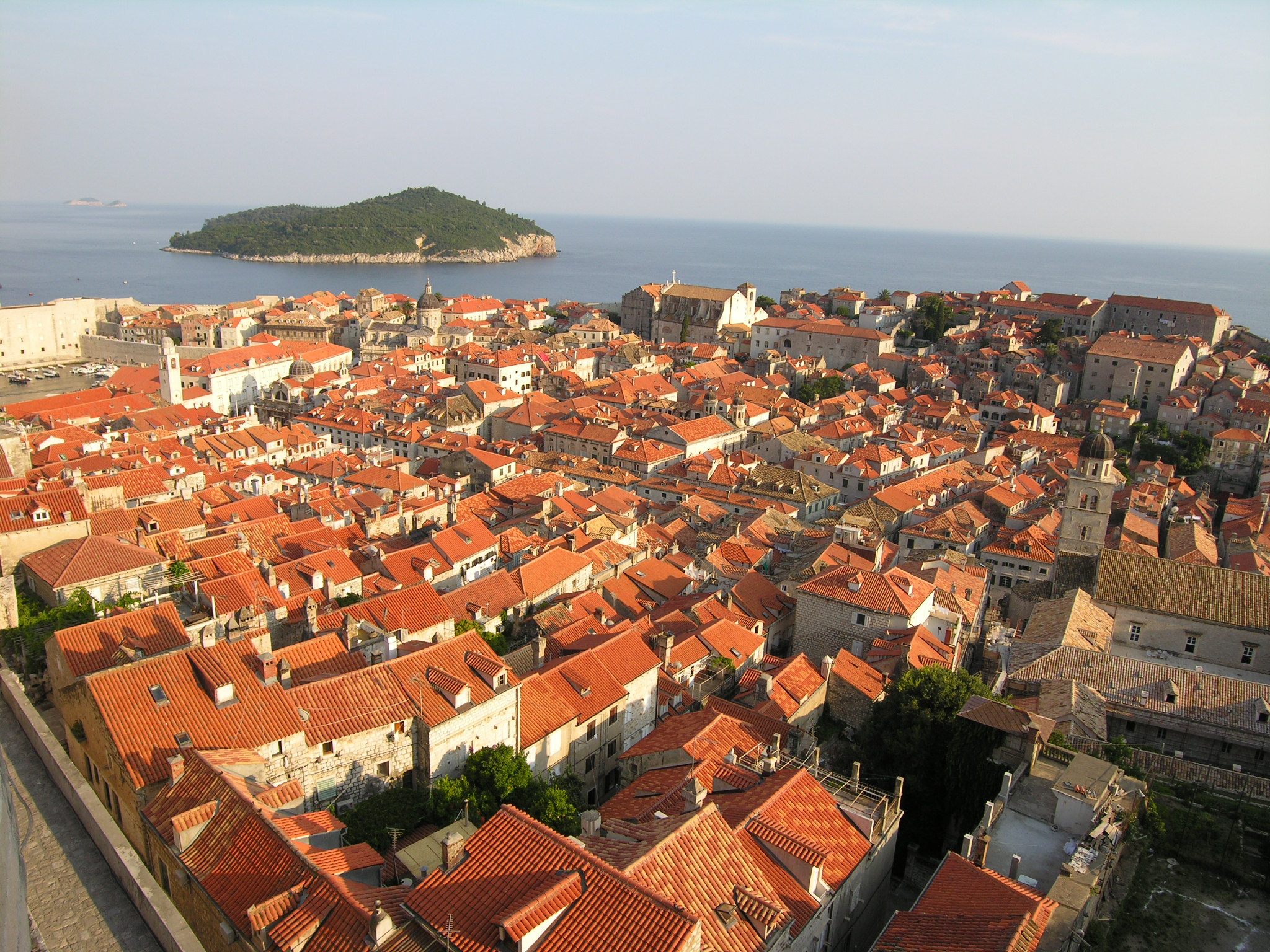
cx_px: 635
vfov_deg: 56.8
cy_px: 476
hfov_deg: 71.6
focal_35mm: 24
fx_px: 881
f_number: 5.1
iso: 50
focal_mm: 6.1
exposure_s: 1/181
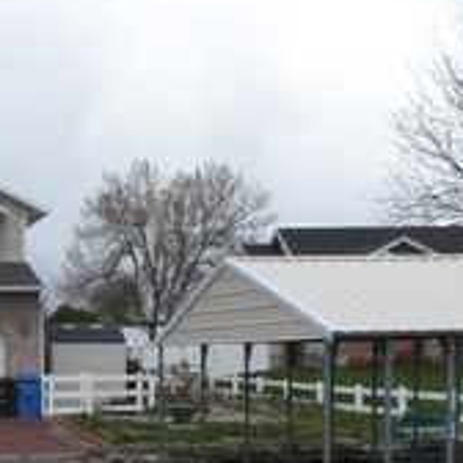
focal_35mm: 81
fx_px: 1226
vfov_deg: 21.0
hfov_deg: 20.5
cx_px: -30
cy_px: 400
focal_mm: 4
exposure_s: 1/750
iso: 80
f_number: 4.5
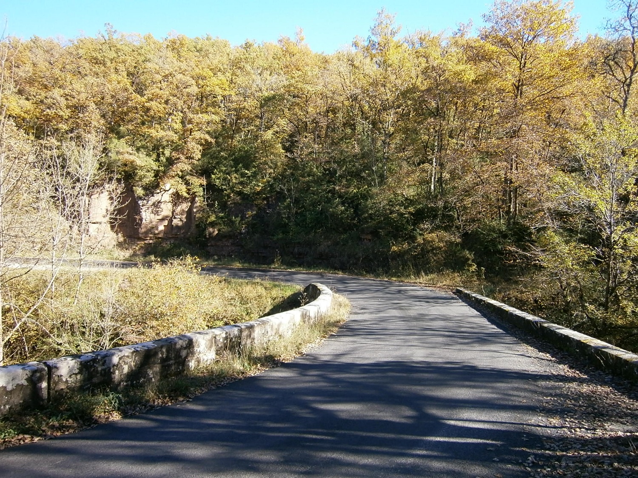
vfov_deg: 53.1
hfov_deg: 67.3
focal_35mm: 26
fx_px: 479
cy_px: 239
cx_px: 319
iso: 80
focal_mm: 4.7
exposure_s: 1/200
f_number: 2.8
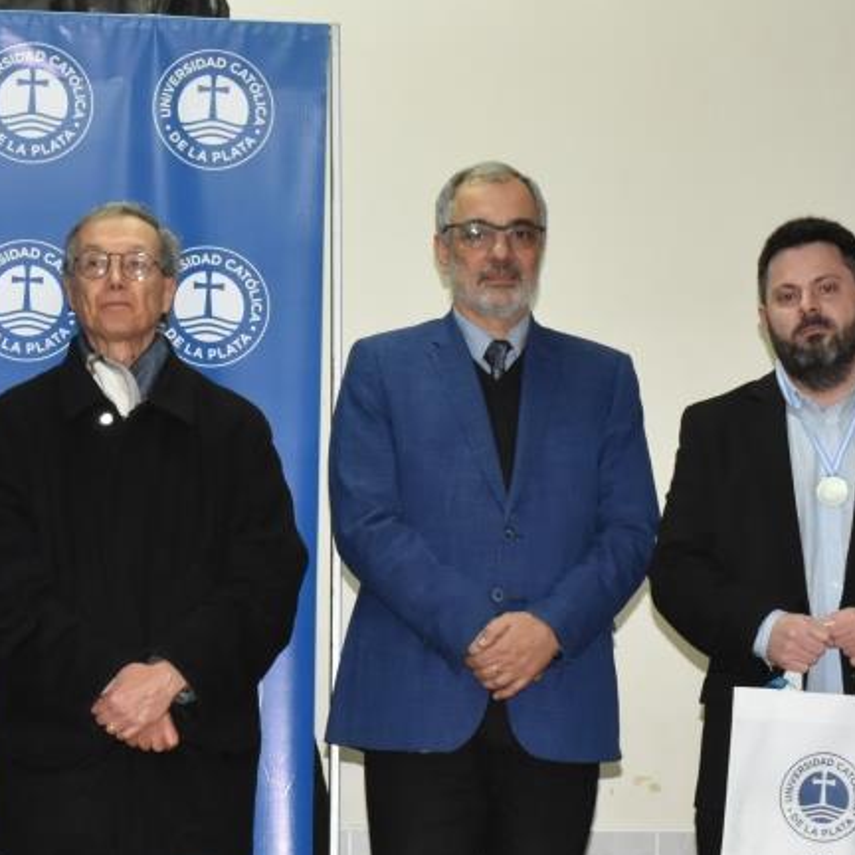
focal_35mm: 145
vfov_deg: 12.0
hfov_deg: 12.0
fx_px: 4052
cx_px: 234
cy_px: 575
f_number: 8
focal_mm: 48
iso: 1600
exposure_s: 1/60
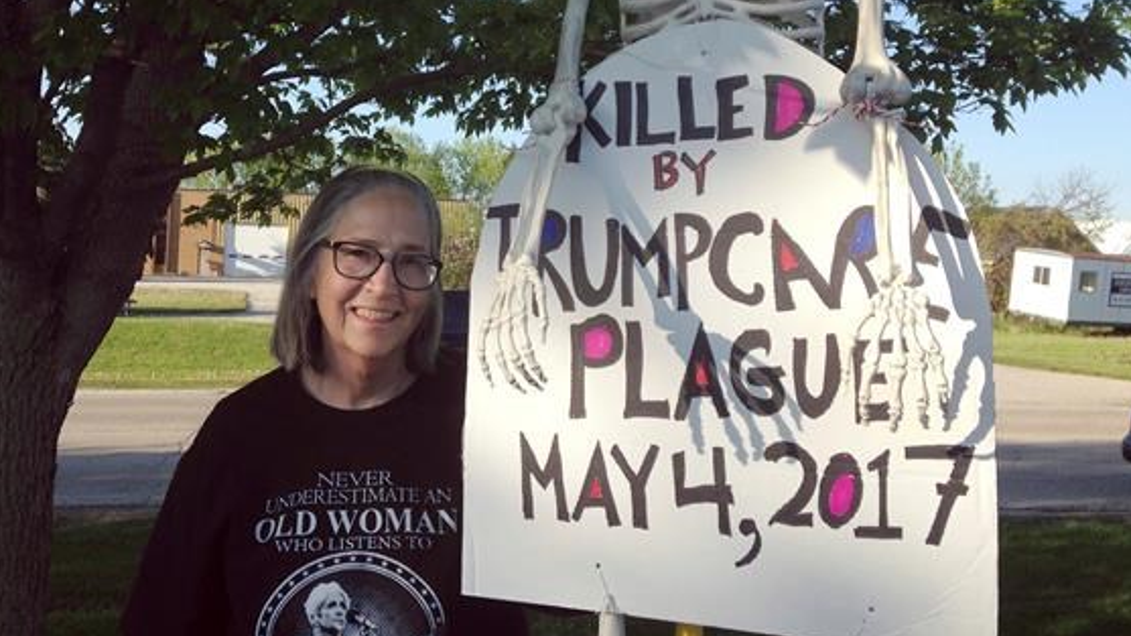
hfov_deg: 48.2
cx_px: 483
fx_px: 1259
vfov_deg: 28.1
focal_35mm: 42
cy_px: 195
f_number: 2.4
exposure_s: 1/874
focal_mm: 4.12
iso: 50
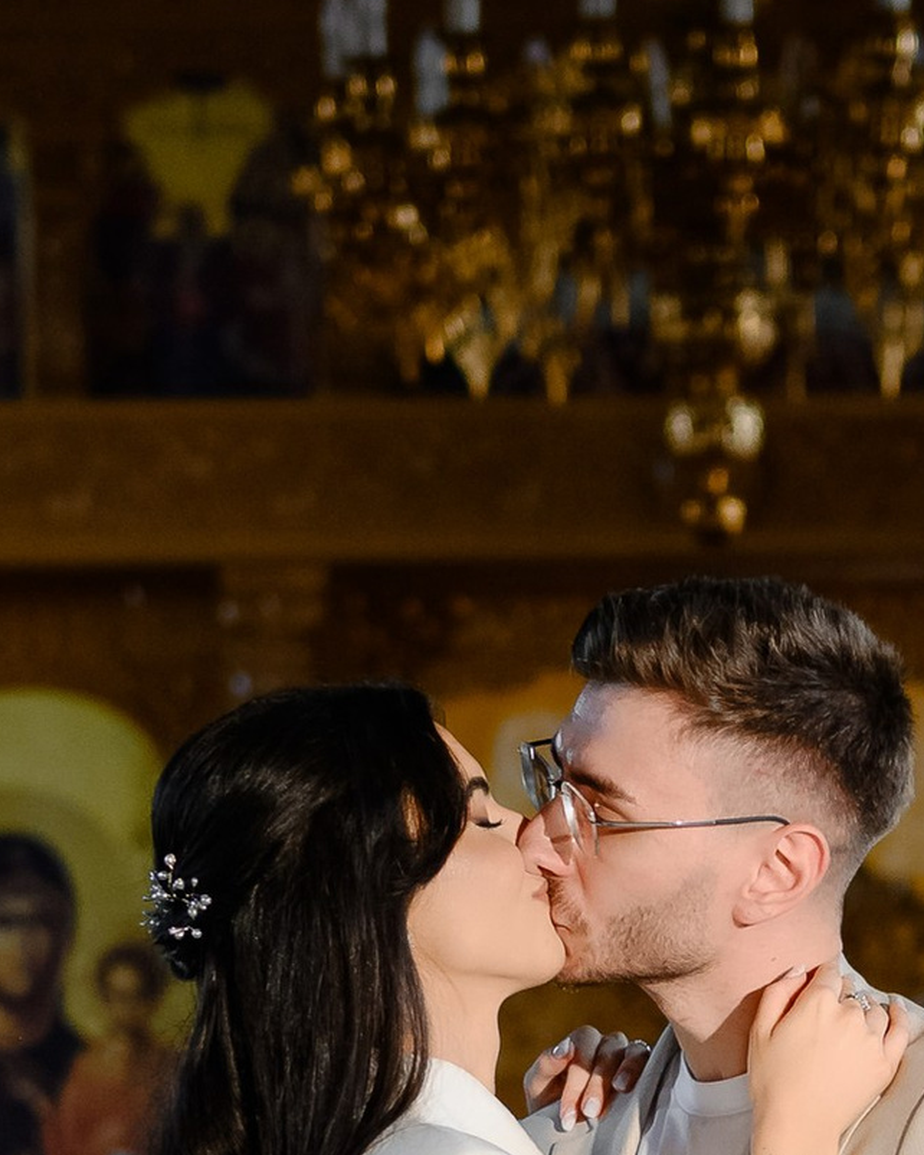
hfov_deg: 6.9
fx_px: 7688
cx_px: 751
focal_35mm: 225
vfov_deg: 8.4
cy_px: 1678
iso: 1000
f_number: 2
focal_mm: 50
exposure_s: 1/640
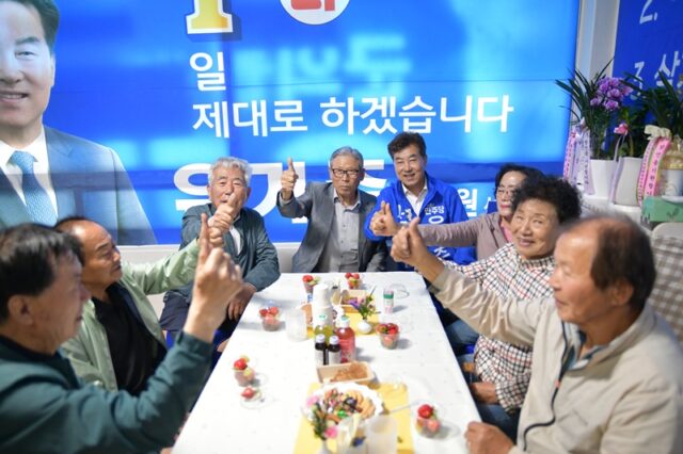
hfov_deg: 73.8
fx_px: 455
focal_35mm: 24
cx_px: 342
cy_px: 227
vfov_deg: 53.1
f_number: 2.8
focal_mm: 24
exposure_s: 1/250
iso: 2500
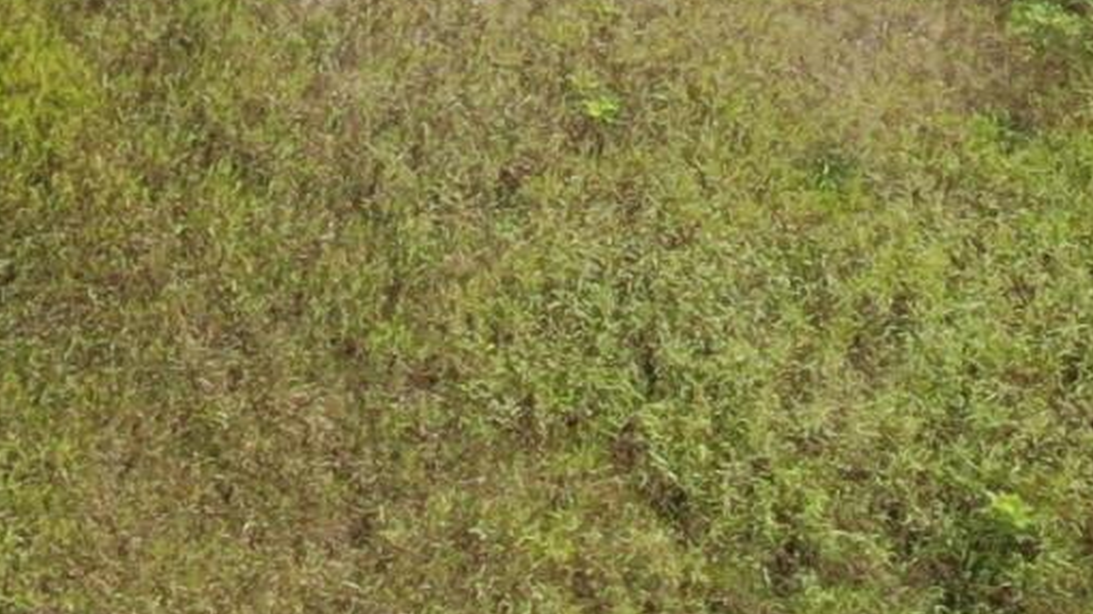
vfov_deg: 6.7
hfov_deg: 12.7
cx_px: -887
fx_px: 4462
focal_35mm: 154
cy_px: -1602
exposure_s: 1/295
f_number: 2.8
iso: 100
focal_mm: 4.5
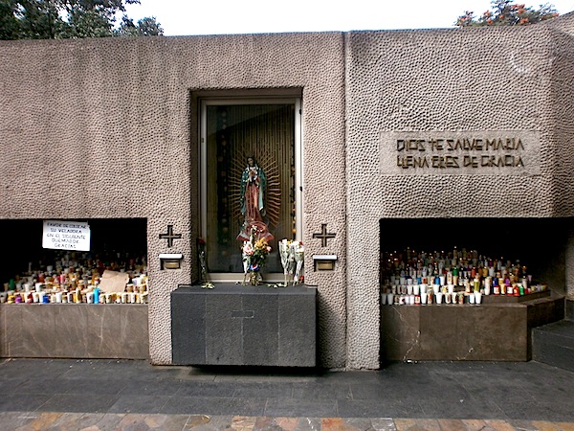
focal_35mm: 27
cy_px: 216
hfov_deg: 65.3
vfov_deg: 51.4
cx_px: 287
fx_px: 448
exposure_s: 1/400
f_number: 2.9
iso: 100
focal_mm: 4.8
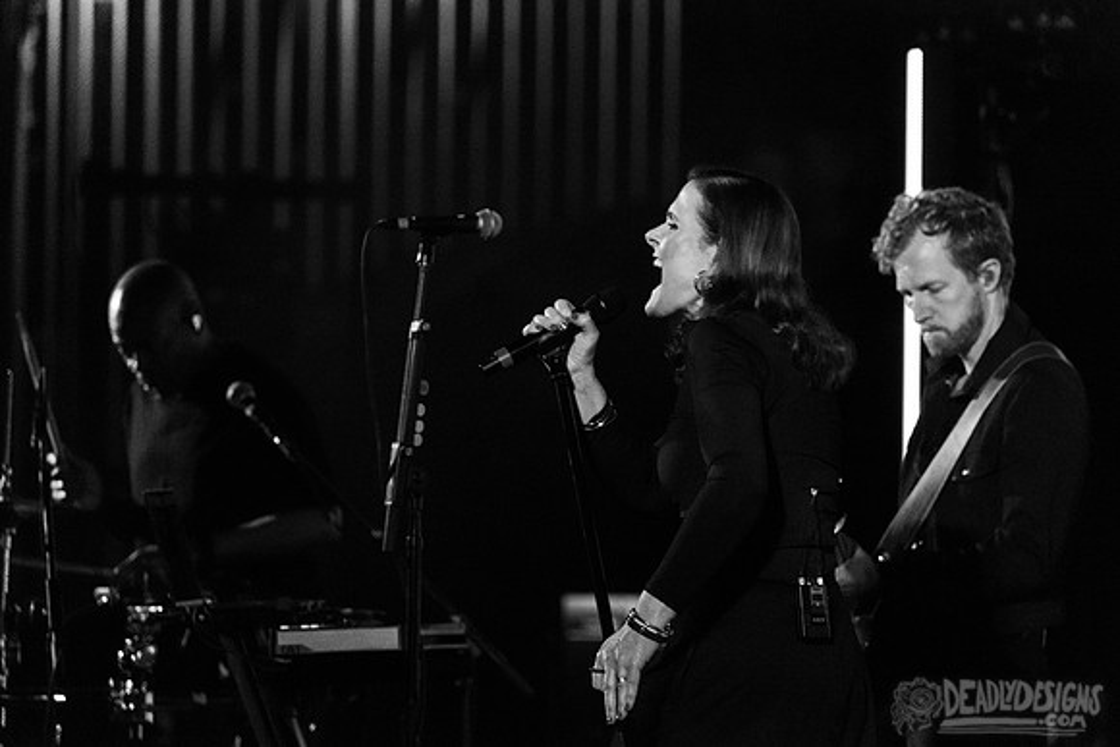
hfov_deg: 5.5
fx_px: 11717
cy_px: 345
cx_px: 583
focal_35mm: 377
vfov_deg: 3.7
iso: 4000
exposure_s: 1/160
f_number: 5.6
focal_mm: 350
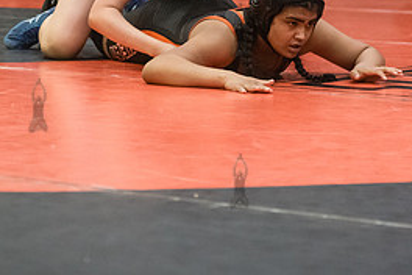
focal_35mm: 176
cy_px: 29
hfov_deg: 11.7
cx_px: 239
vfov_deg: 7.8
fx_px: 2014
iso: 8000
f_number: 3.5
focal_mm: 80
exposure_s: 1/400
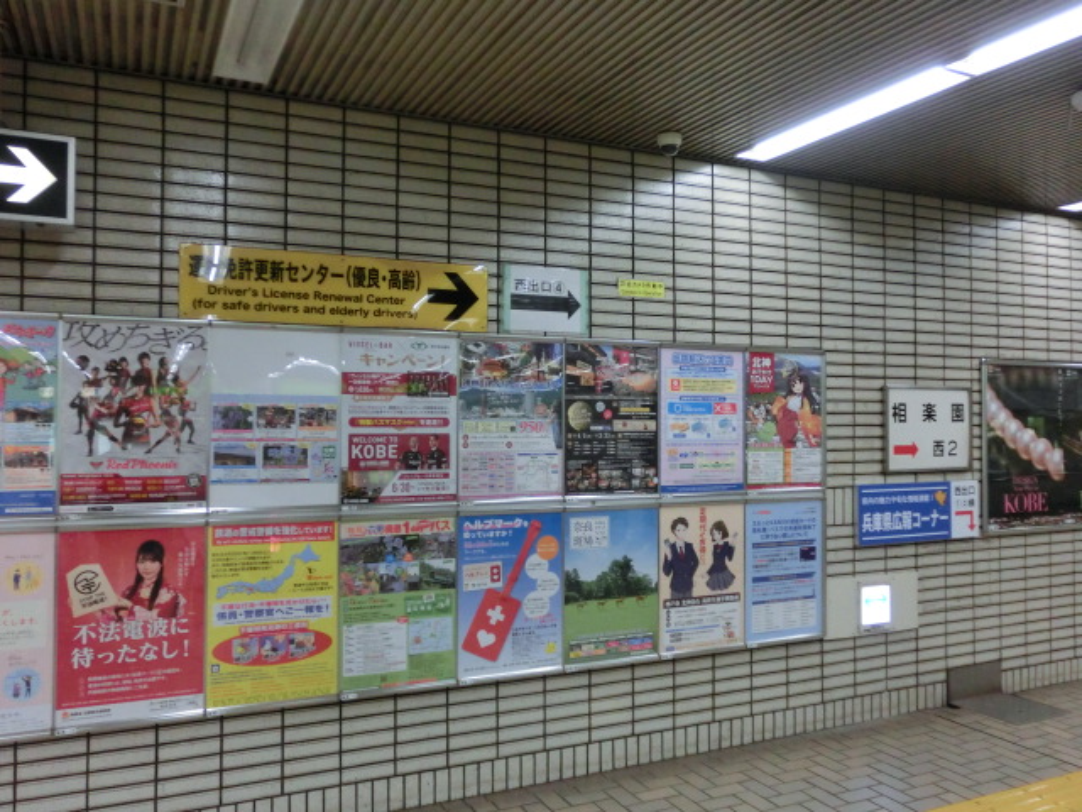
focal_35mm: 28
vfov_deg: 49.7
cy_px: 406
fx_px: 875
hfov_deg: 63.4
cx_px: 541
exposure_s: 1/125
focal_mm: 5
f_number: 3
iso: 640
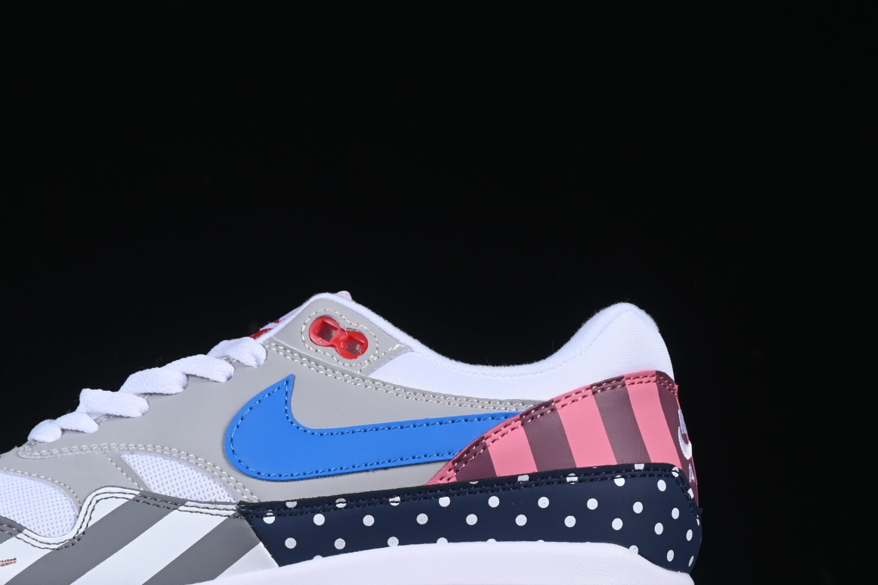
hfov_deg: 17.1
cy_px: 400
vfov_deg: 11.5
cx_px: 256
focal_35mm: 119
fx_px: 2903
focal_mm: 50
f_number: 8
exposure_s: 1/80
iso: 160
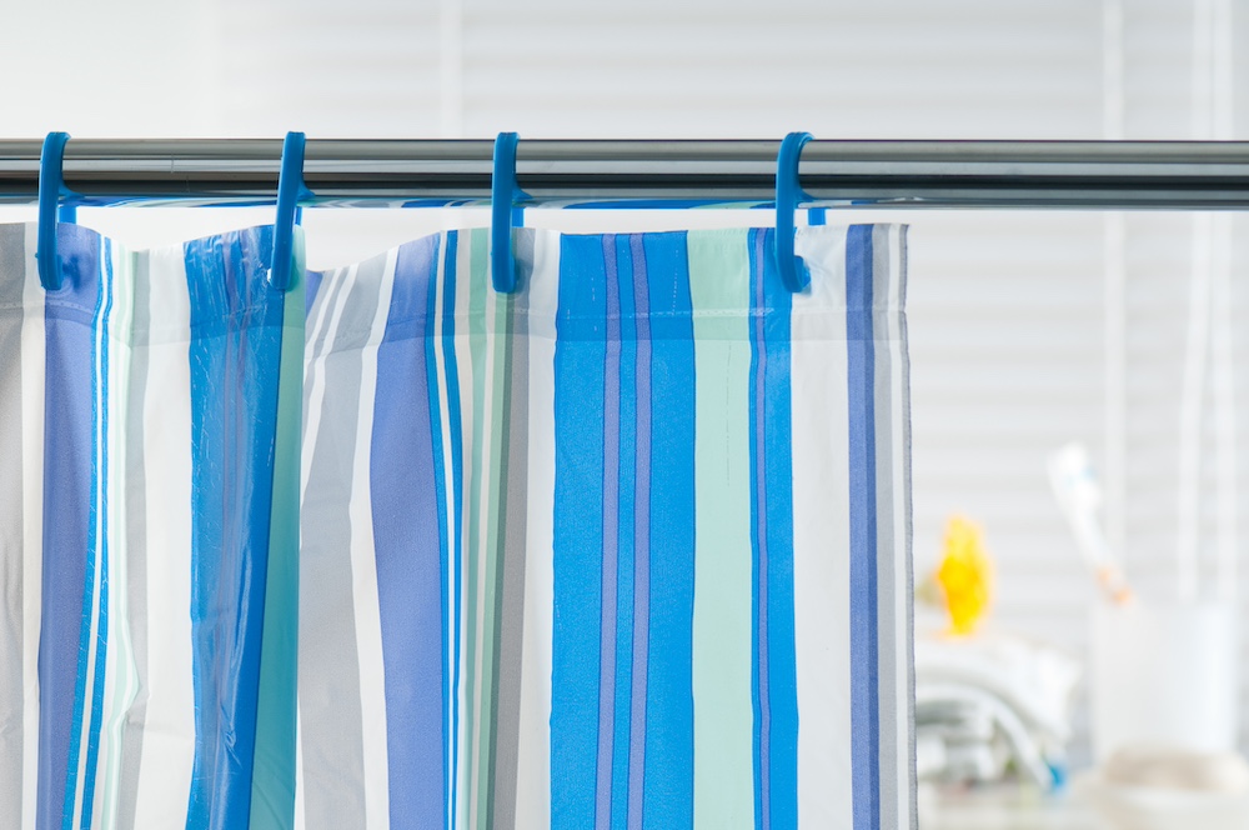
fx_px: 5457
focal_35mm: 158
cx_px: 624
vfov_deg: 8.7
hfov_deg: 13.1
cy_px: 415
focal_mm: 105
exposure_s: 1/250
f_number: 4.5
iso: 100
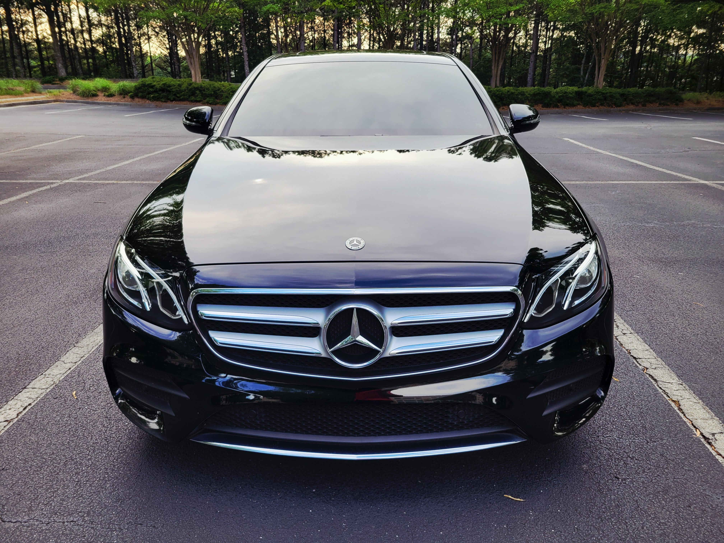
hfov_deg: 67.3
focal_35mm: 26
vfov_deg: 53.1
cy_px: 272
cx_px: 362
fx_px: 544
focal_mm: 5.4
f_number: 1.8
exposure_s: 1/211
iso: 40
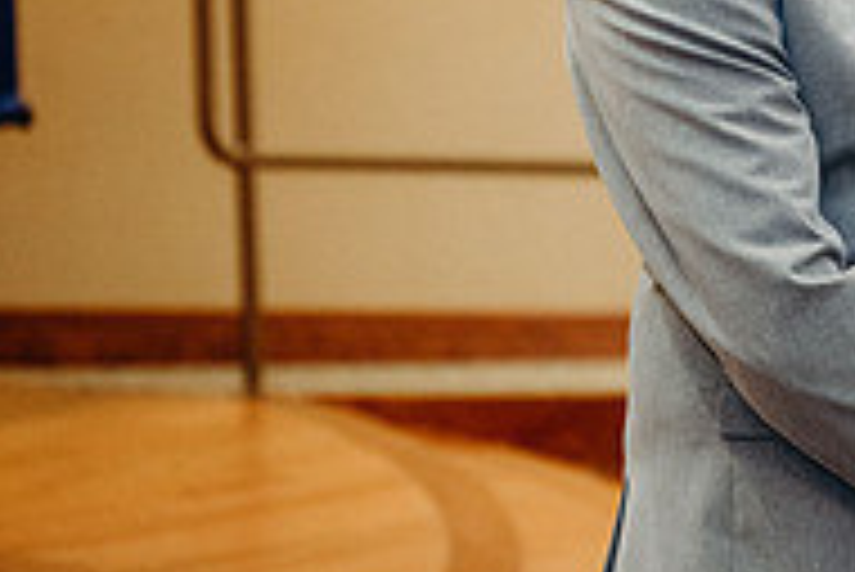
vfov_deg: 6.4
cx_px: 940
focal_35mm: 214
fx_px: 5086
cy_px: 65
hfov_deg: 9.5
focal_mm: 70
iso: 2000
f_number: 2.8
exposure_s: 1/200
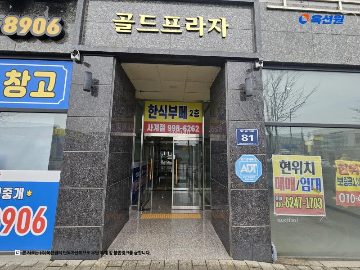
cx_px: 180
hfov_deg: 106.2
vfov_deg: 89.9
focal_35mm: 13
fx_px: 135
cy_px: 135
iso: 50
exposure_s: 1/156
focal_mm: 2.2
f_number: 2.2
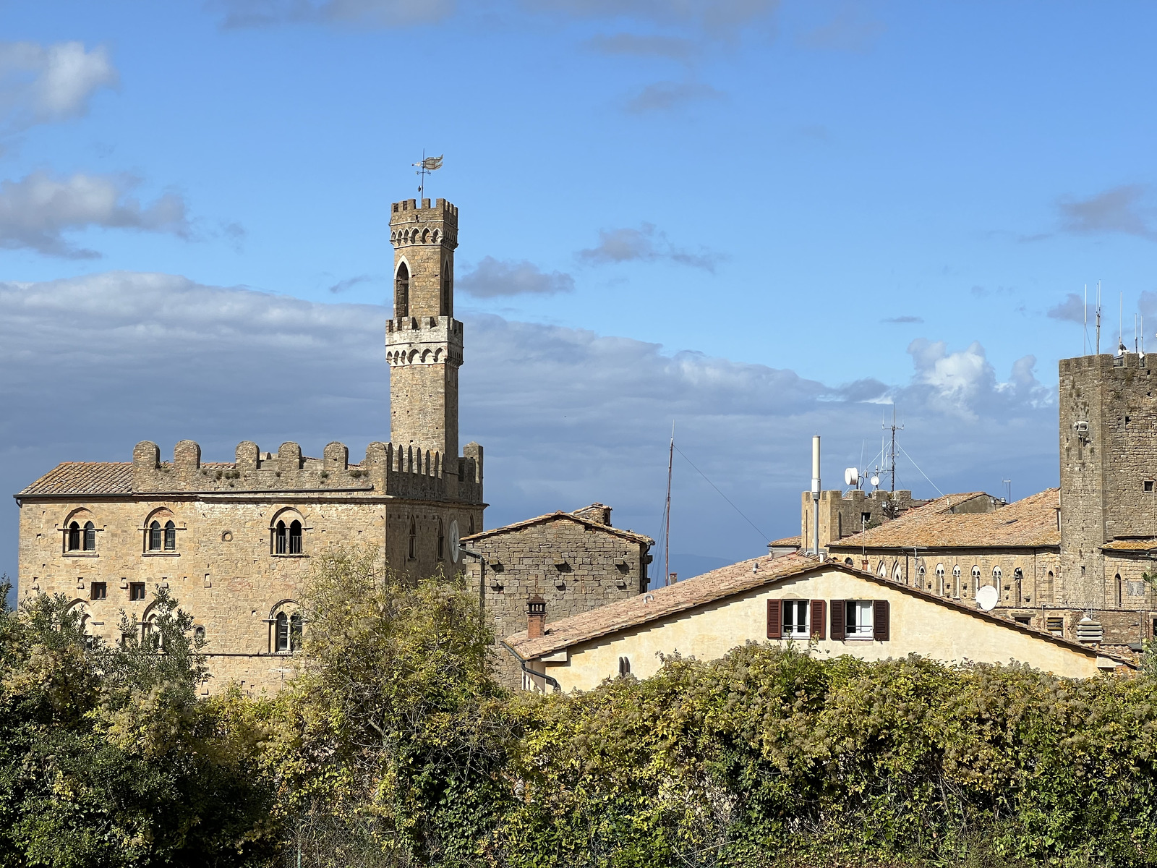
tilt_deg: +2.9
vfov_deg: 19.1
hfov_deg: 25.3
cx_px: 578
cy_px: 434
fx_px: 2574
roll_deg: -0.2
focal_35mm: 77
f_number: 2.8
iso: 32
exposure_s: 1/1292
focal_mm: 9
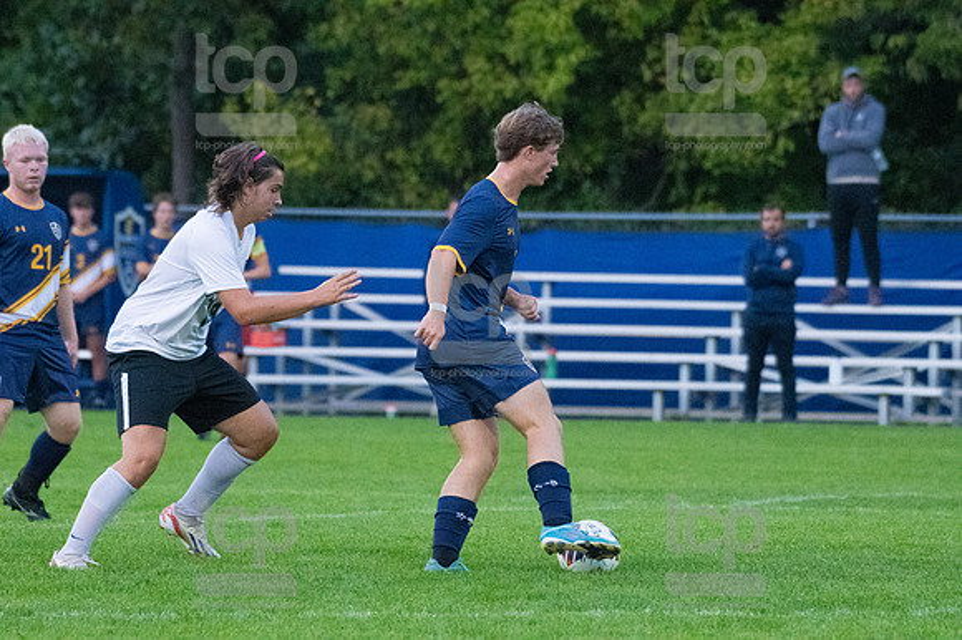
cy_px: 320
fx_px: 9614
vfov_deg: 3.8
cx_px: 481
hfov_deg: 5.7
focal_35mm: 360
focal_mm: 240
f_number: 5.6
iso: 6400
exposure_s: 1/2000
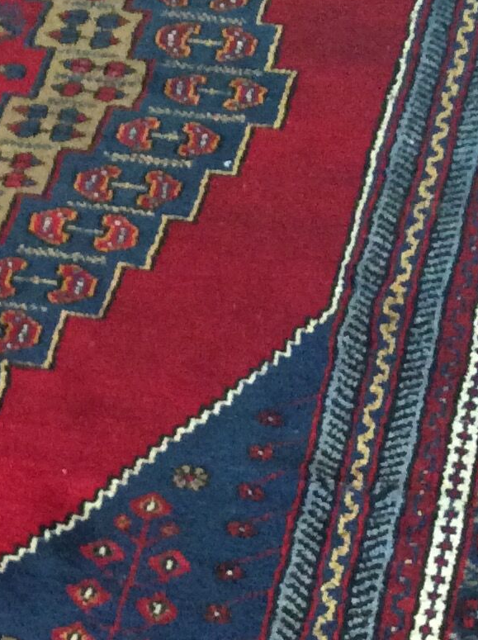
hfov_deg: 13.5
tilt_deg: -51.1
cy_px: 534
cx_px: -78
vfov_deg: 18.2
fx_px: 1975
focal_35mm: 107
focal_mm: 3.3
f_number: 2.4
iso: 320
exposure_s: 1/17
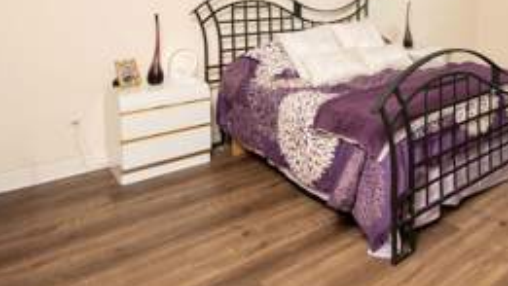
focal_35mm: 31
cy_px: -18
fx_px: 418
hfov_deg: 58.3
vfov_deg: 33.6
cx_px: 399
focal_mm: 10
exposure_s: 1/125
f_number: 4
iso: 400
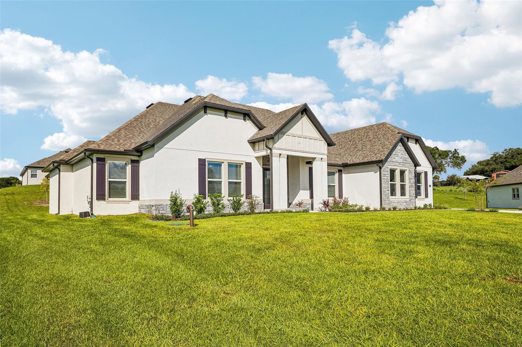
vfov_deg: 55.1
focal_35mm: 23
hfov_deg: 76.1
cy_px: 174
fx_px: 333
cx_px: 261
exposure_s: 1/100
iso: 100
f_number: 20
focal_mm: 23
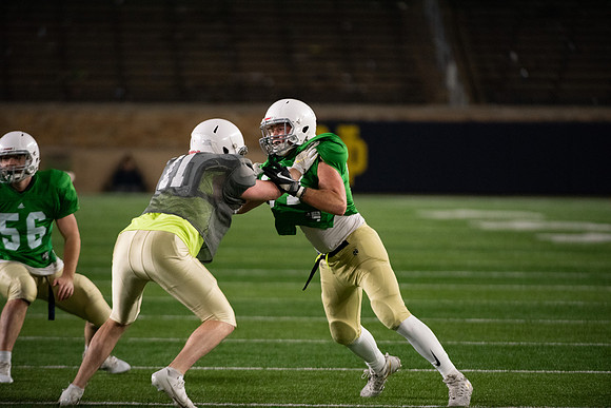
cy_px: 204
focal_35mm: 350
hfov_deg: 5.9
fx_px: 5941
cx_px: 306
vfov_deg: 3.9
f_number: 4.5
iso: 4500
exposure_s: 1/500
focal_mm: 350
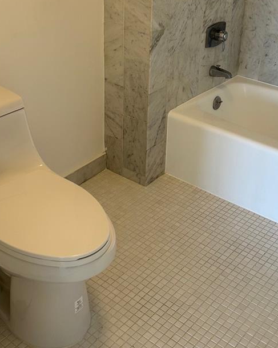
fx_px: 514
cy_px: 98
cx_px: 148
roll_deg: -1.5
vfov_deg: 36.7
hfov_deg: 30.2
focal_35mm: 50
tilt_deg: -22.1
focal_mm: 5.7
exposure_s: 1/120
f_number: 1.5
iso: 50
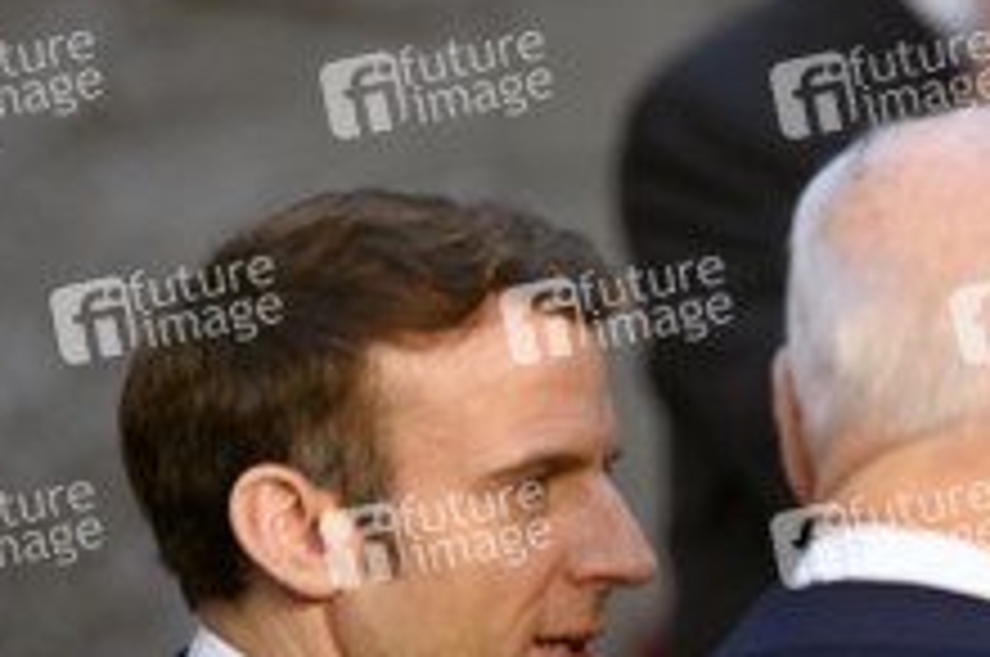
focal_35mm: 410
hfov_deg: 5.0
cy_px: 648
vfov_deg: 3.3
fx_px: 11258
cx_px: 947
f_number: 2.8
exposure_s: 1/400
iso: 400
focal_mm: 200
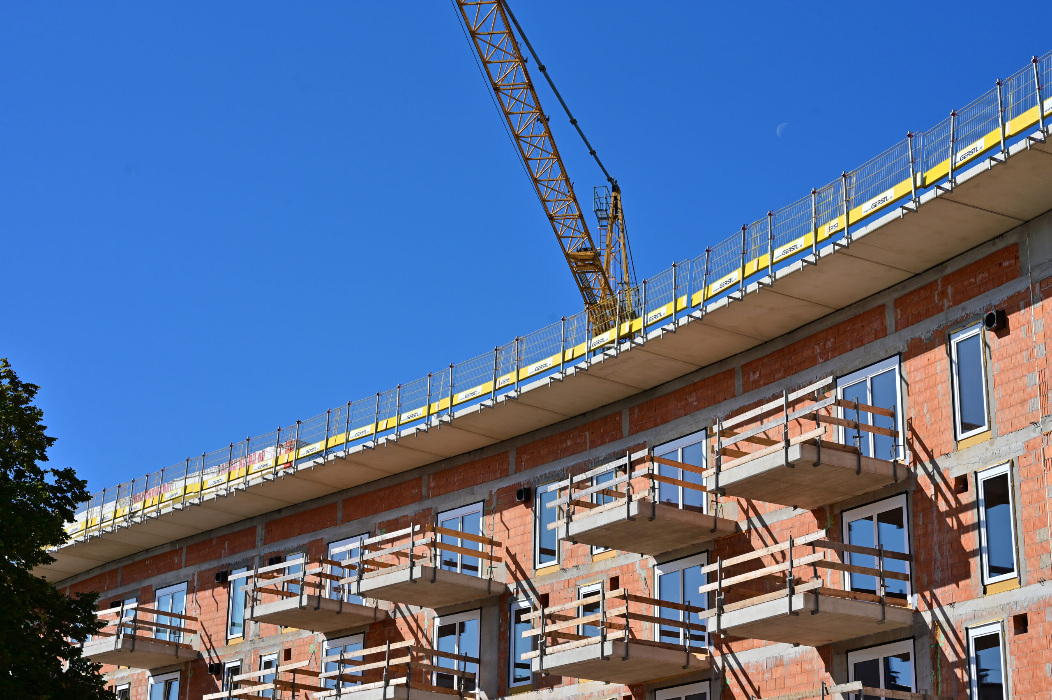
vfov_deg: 22.6
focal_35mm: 60
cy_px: 350
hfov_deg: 33.4
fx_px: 1752
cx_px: 526
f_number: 9
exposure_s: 1/500
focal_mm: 60
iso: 100
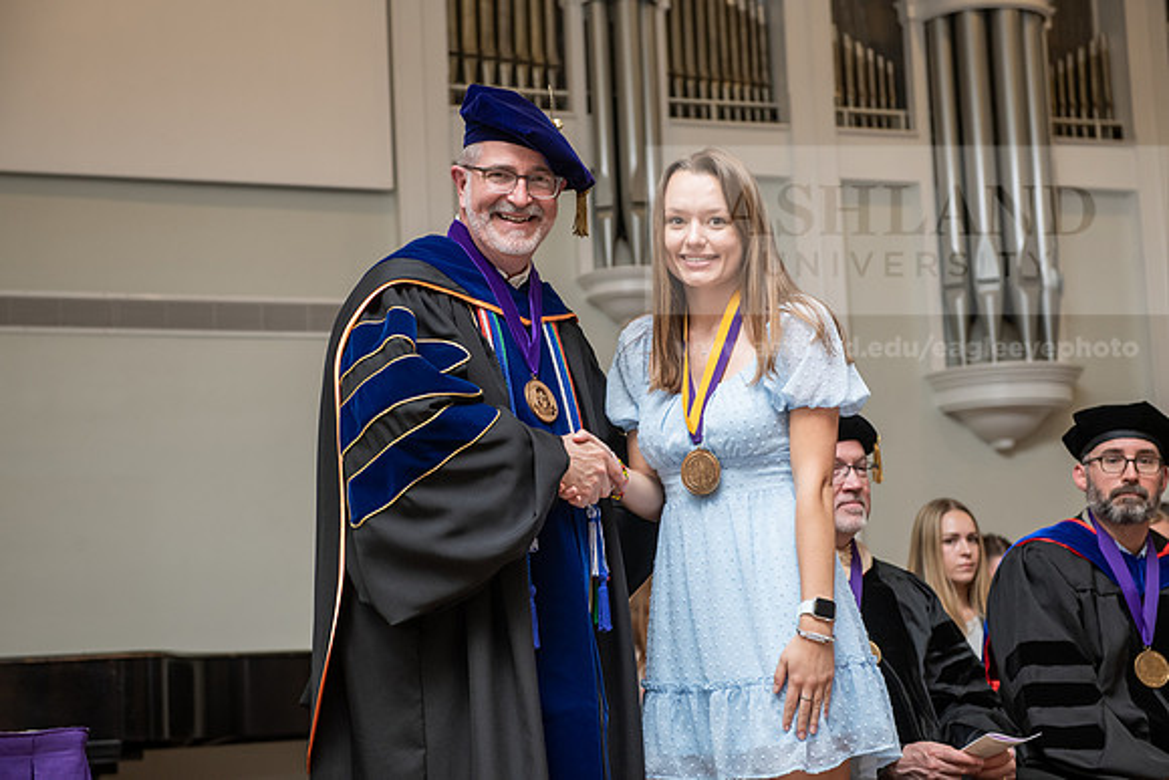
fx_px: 2273
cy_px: 390
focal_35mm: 70
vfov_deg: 19.5
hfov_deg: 28.8
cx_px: 584
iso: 1250
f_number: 4.5
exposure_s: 1/200
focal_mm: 70
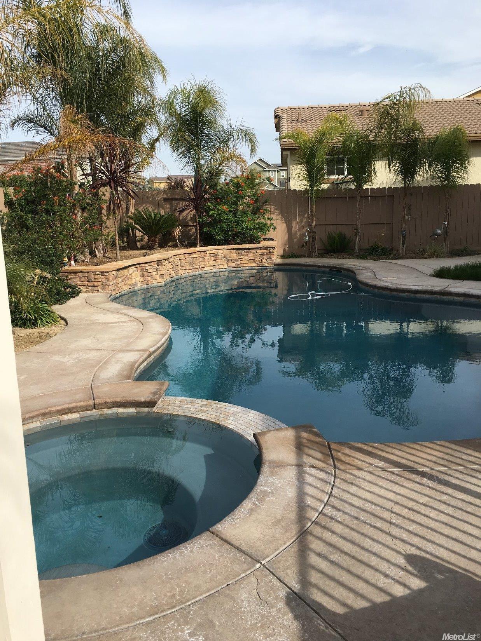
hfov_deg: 48.2
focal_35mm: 29
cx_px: 240
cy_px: 320
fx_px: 537
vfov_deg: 61.7
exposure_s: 1/1570
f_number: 2.2
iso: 25
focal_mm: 4.15
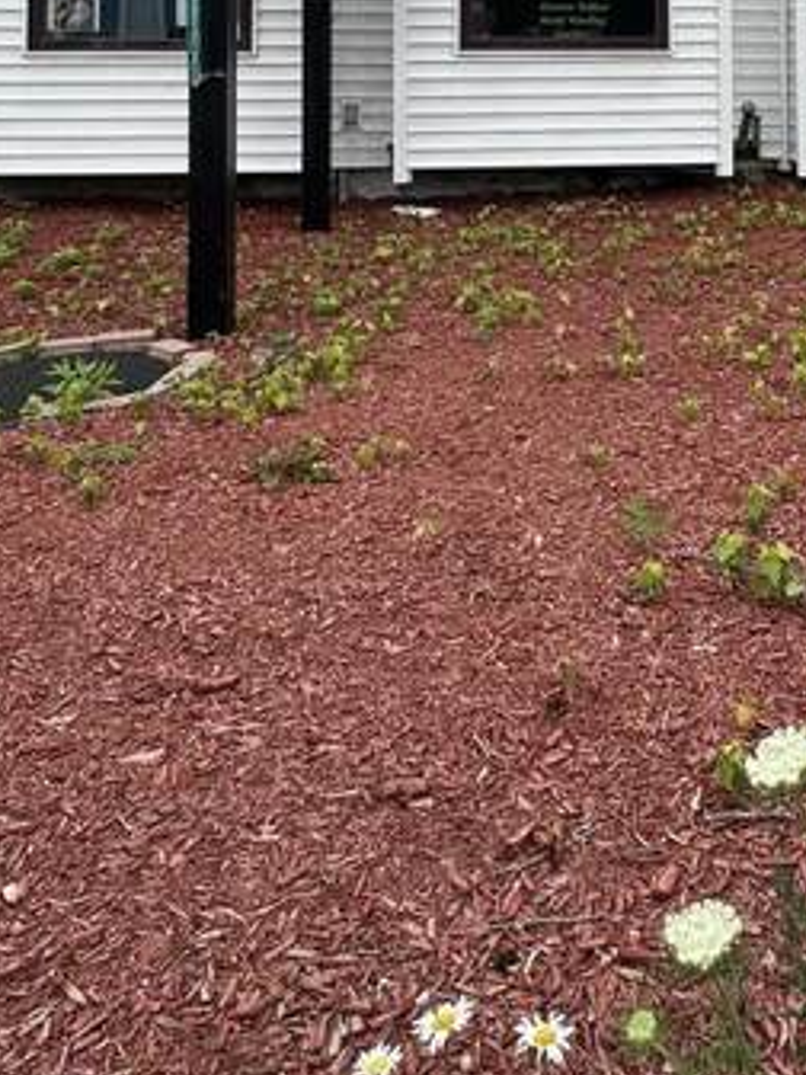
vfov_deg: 40.3
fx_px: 1242
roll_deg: -1.9
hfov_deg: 35.0
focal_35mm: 40
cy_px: -29
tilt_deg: +2.1
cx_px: 620
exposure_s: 1/1135
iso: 40
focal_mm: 2.22
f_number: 2.2
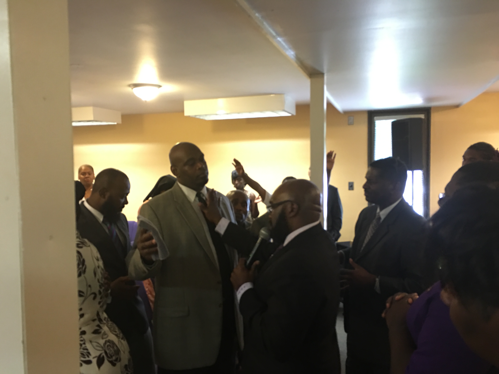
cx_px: 250
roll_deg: +0.6
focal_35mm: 29
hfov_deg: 61.7
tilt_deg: -3.5
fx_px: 418
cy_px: 187
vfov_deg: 48.2
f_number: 2.2
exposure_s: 1/8
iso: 100
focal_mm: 4.15
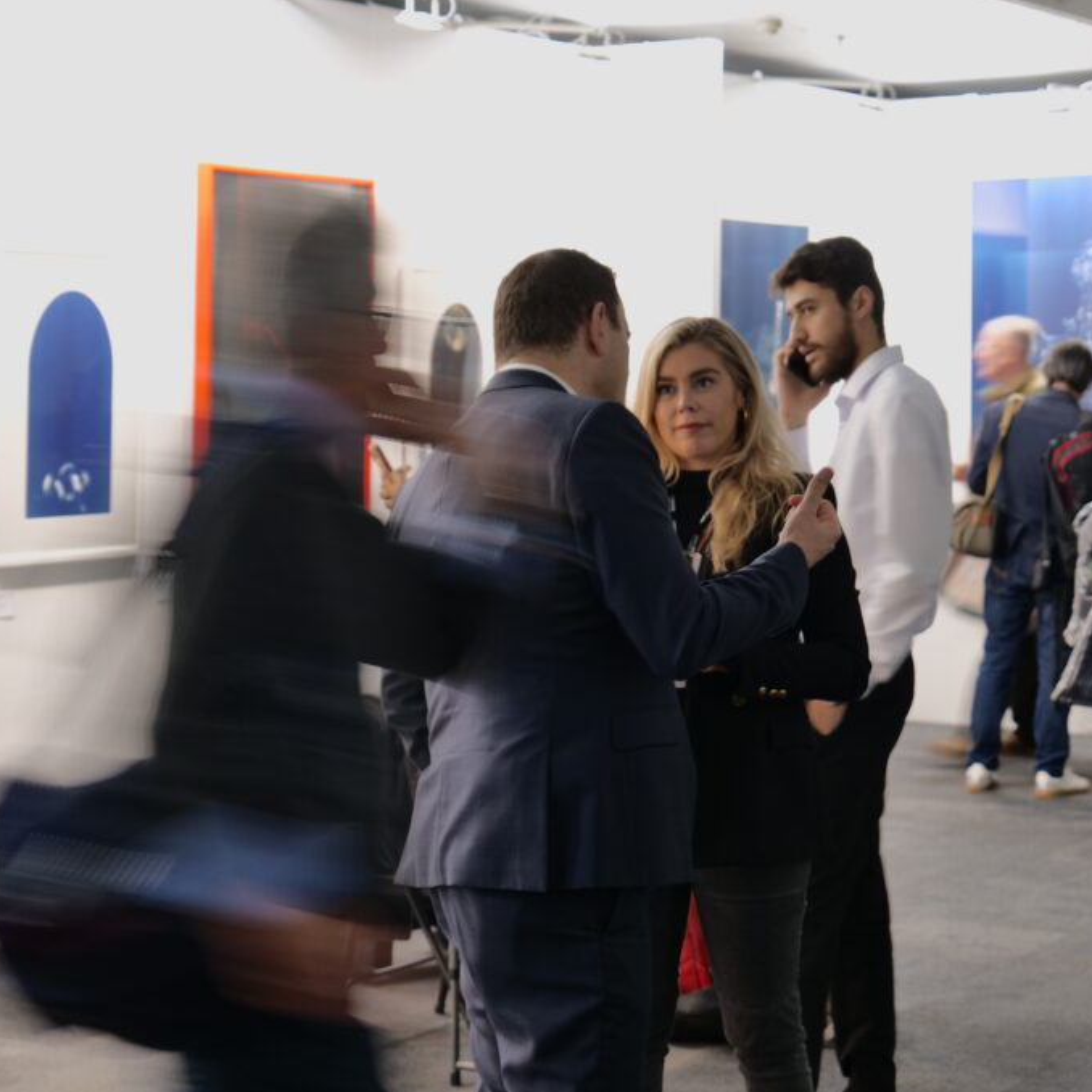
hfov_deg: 22.5
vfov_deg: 22.5
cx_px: 482
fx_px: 2748
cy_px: 545
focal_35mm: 77
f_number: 5.6
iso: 320
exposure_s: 1/6
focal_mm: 60
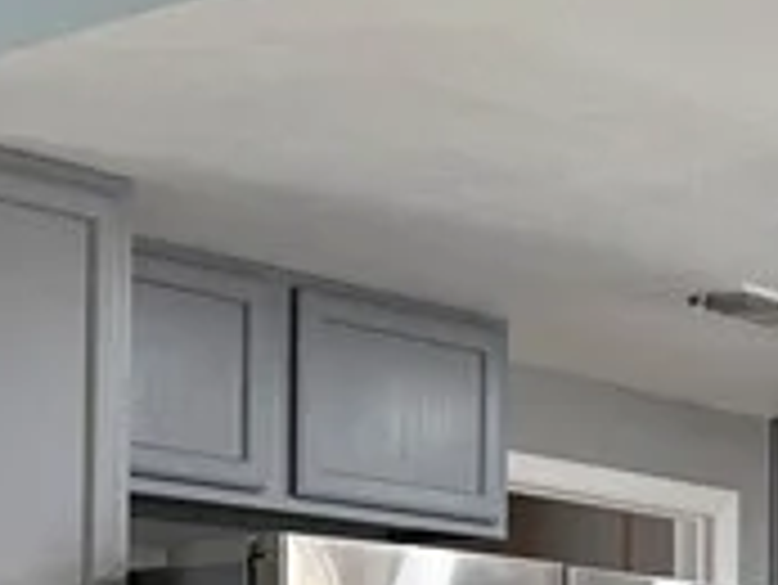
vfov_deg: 10.2
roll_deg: -0.4
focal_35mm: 142
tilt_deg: +0.8
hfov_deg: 12.9
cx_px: 1282
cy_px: 810
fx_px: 3194
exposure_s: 1/120
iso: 100
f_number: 1.78
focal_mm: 6.76
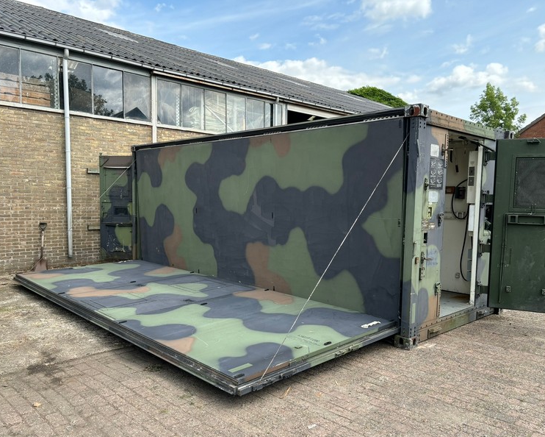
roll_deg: +0.2
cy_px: 224
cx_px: 280
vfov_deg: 51.5
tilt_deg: -2.6
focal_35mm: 28
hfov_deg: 62.2
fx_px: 452
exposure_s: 1/894
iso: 50
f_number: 1.6
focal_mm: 5.96
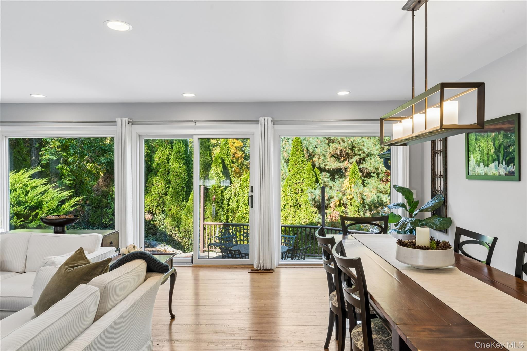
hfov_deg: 73.7
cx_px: 264
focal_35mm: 24
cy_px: 176
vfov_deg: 53.1
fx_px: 351
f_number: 13
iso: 400
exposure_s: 1/15
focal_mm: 24
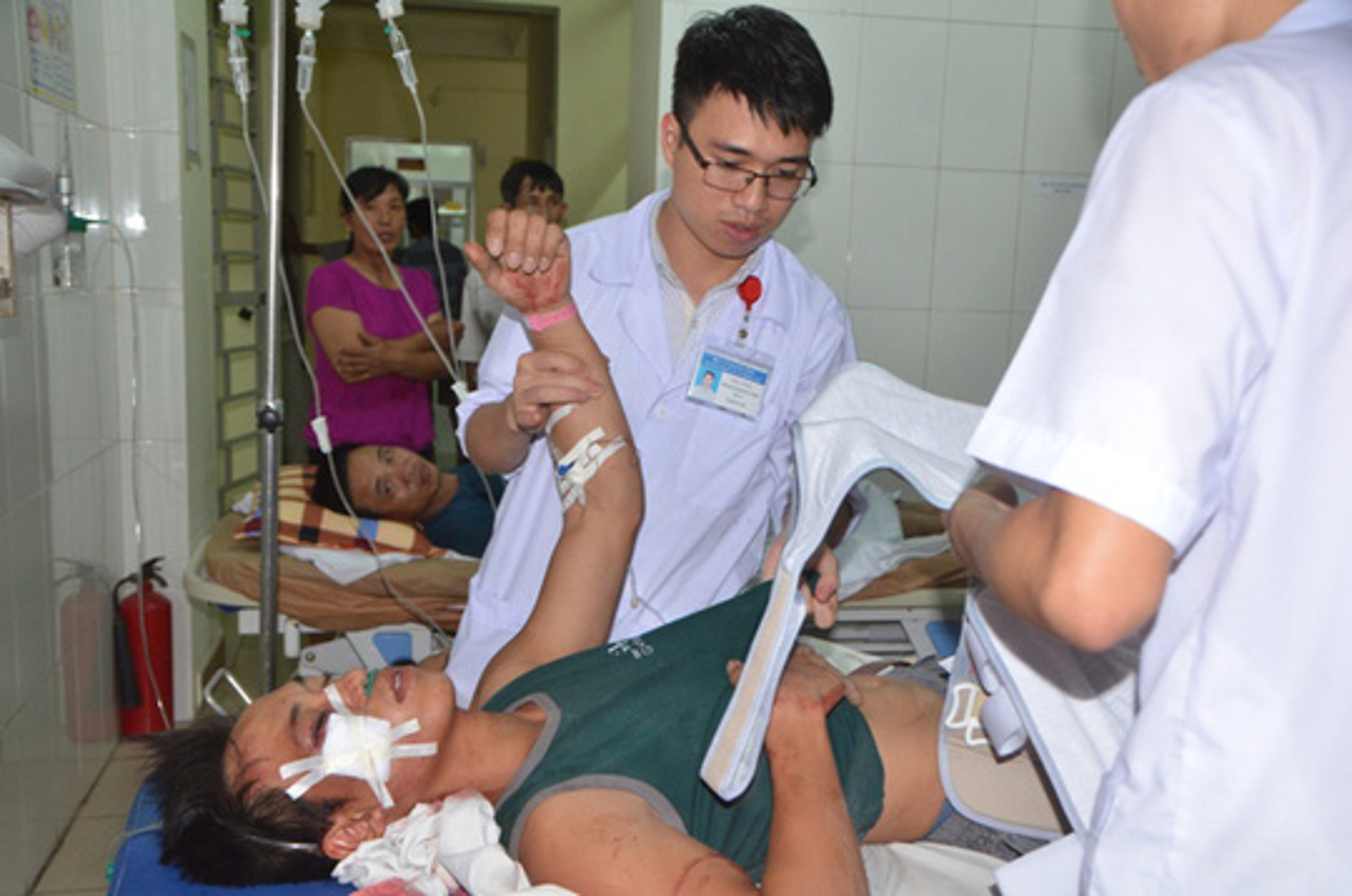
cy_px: 448
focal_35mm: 39
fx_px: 1462
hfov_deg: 49.6
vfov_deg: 34.1
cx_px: 676
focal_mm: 26
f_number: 5
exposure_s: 1/60
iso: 1000
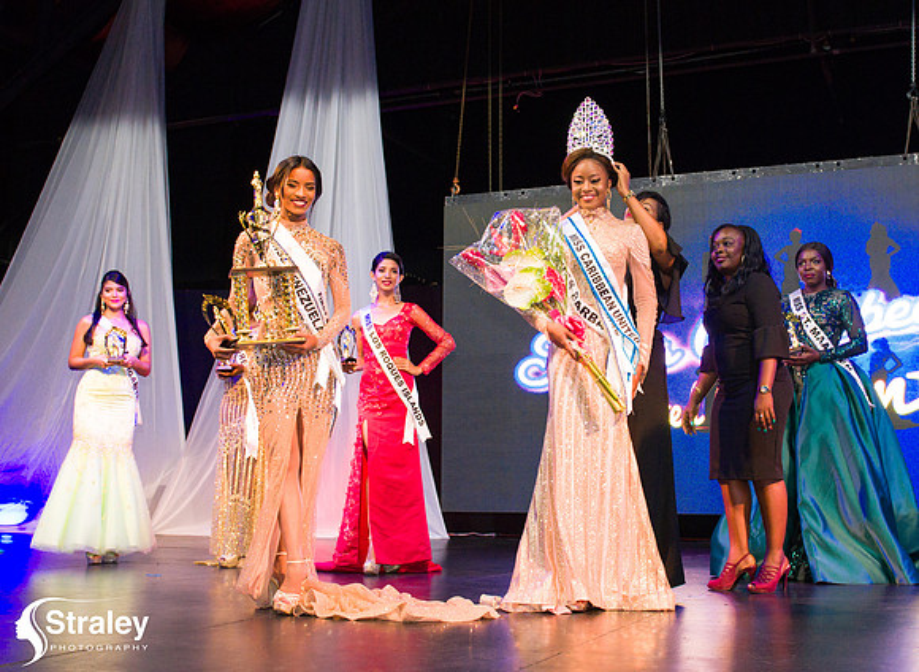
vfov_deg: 33.3
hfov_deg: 44.4
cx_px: 548
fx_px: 1121
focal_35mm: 43
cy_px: 305
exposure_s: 1/160
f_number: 5
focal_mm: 27
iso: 4000
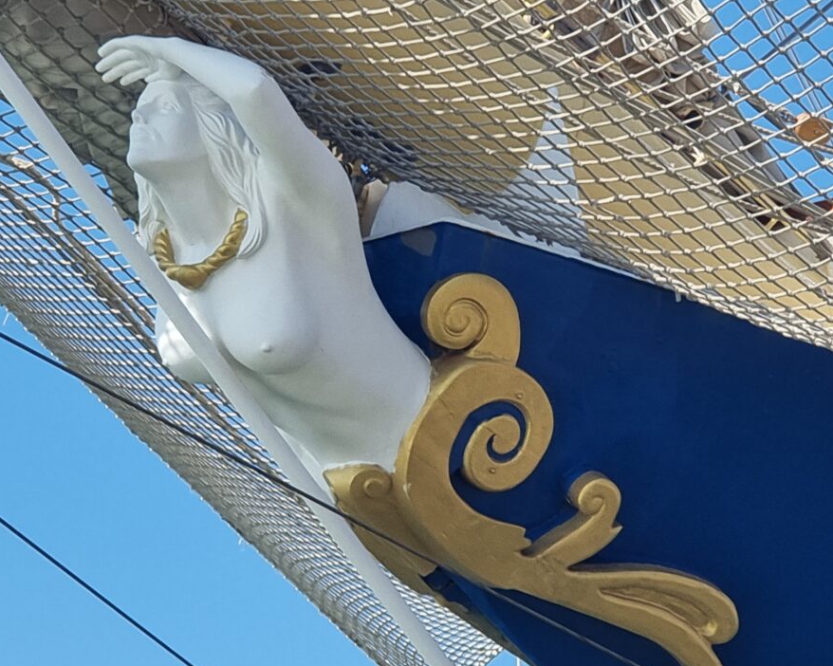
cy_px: 346
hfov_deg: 23.3
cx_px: 404
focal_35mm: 82
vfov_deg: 18.7
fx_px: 2021
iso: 50
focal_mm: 9
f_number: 2.4
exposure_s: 1/1433
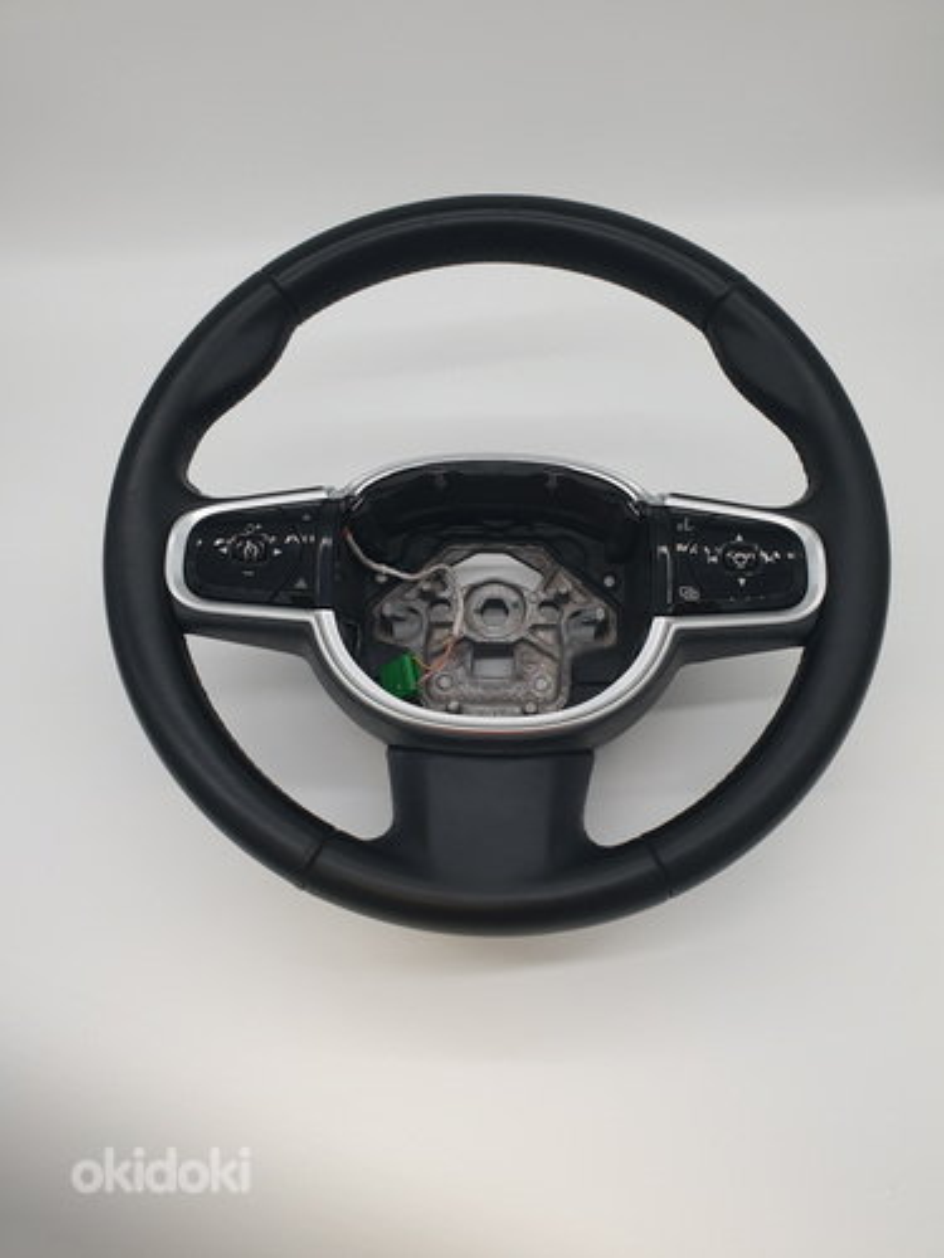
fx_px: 945
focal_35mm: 26
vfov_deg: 67.3
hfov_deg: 53.1
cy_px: 629
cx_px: 472
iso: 64
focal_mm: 4.3
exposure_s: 1/50
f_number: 2.4
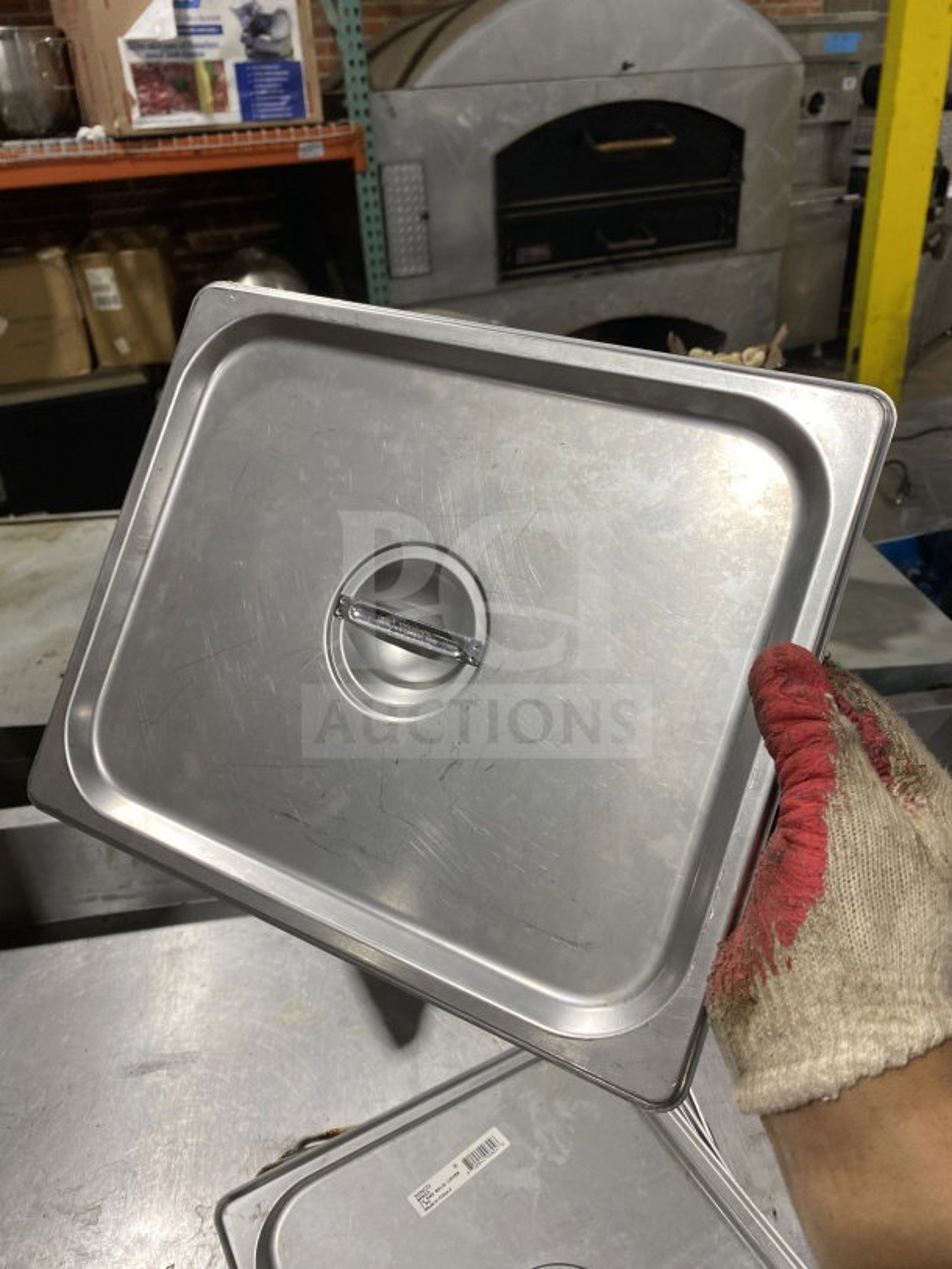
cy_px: 634
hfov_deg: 53.1
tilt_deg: -29.2
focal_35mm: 26
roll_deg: +3.0
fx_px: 953
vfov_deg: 67.3
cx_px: 476
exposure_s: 1/121
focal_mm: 4.25
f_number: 1.8
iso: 100
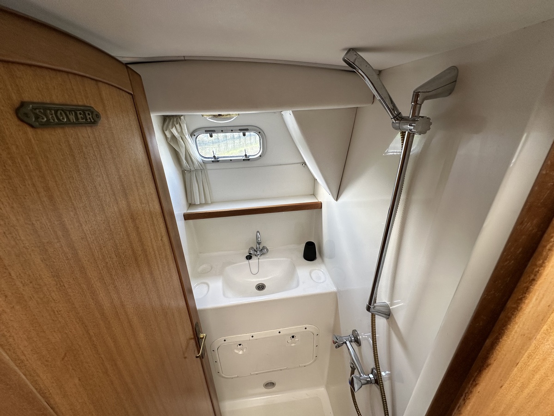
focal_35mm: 14
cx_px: 277
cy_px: 208
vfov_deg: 85.7
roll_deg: +2.2
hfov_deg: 102.1
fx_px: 224
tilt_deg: -23.1
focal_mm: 2.22
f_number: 2.2
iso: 125
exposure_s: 1/99
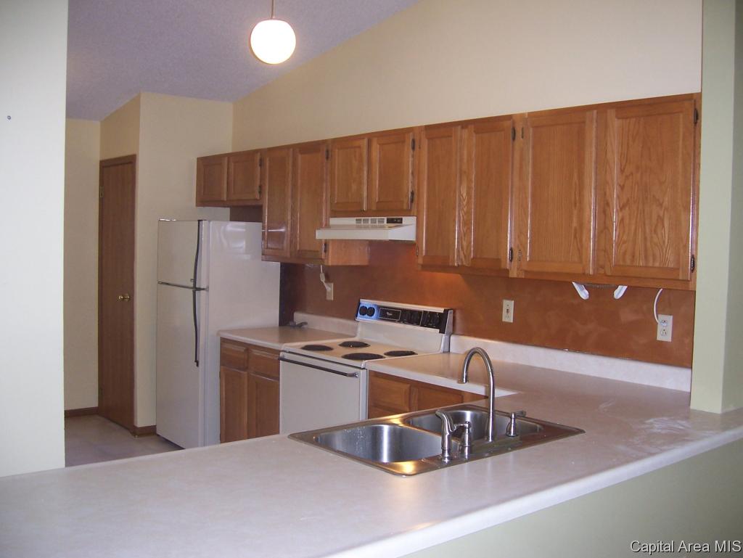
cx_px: 372
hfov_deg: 51.3
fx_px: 773
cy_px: 279
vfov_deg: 39.7
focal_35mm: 36
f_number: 3
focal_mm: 6
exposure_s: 1/60
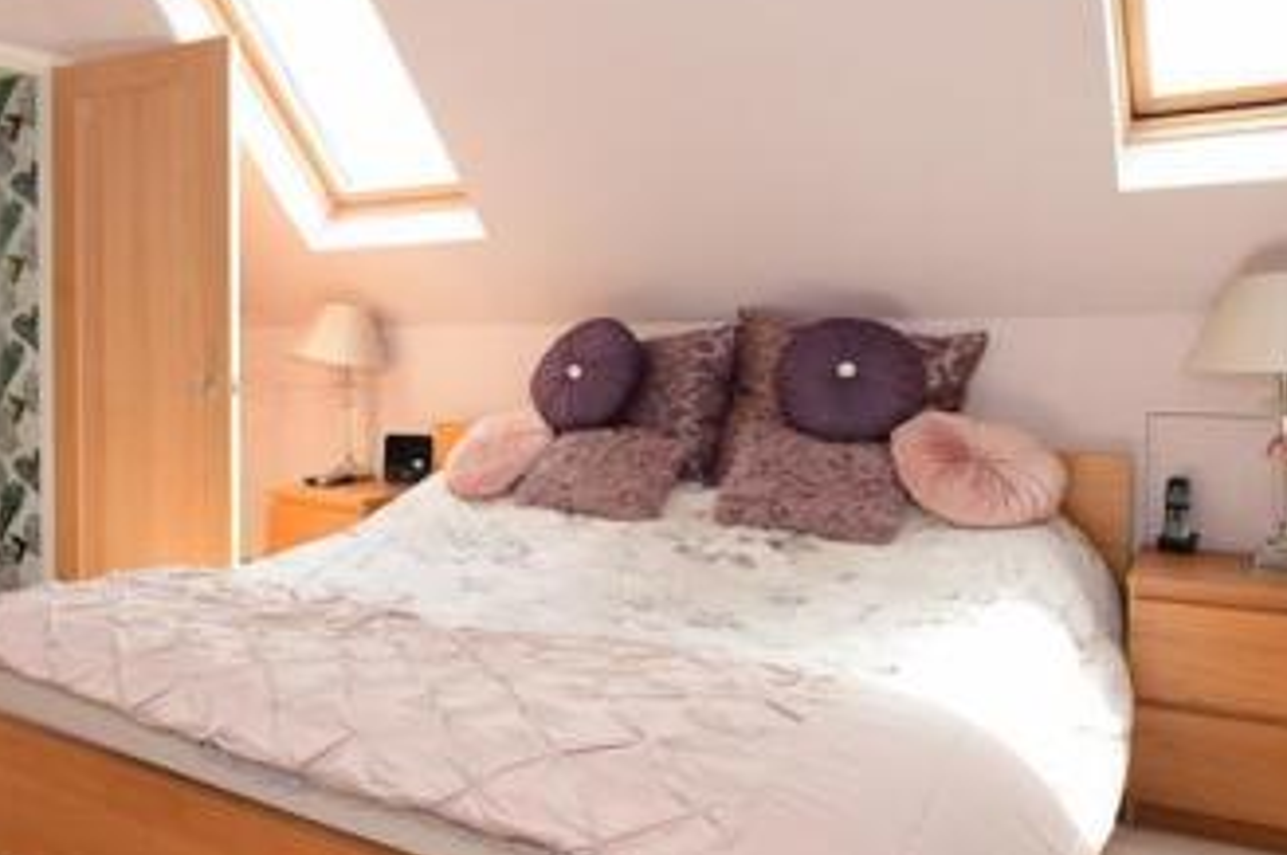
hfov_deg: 57.5
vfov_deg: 43.4
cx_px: 263
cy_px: 359
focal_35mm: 30
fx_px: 1071
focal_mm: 10
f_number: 8
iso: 400
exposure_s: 1/125
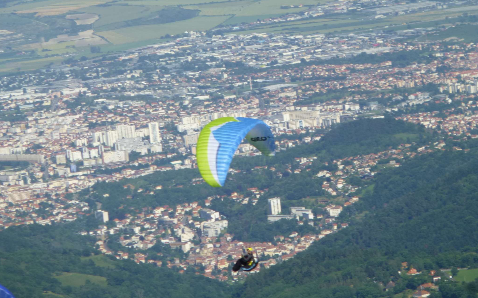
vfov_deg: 4.9
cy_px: 134
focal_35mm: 266
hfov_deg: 7.9
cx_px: 239
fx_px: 3465
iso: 100
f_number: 5.9
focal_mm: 45
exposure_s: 1/500
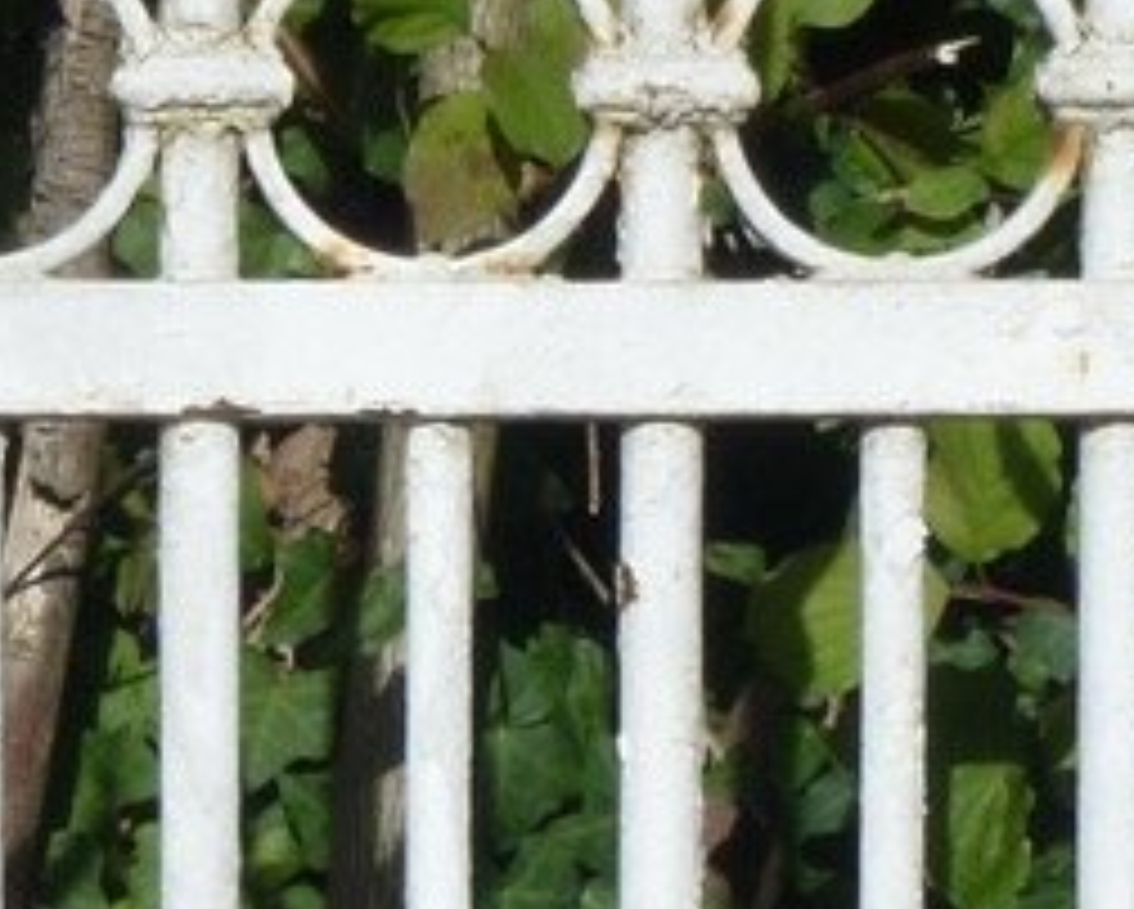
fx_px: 16223
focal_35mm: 483
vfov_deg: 3.2
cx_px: 225
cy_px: 1256
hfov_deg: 4.0
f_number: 5
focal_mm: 18.7
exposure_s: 1/1000
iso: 100
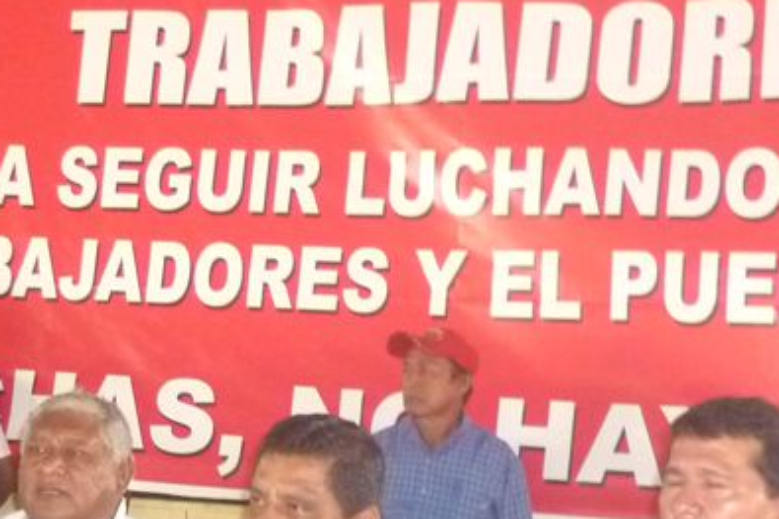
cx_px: 142
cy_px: 418
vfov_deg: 15.6
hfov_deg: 23.0
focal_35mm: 87
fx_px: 1882
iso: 500
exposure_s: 1/30
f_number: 2.8
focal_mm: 5.5
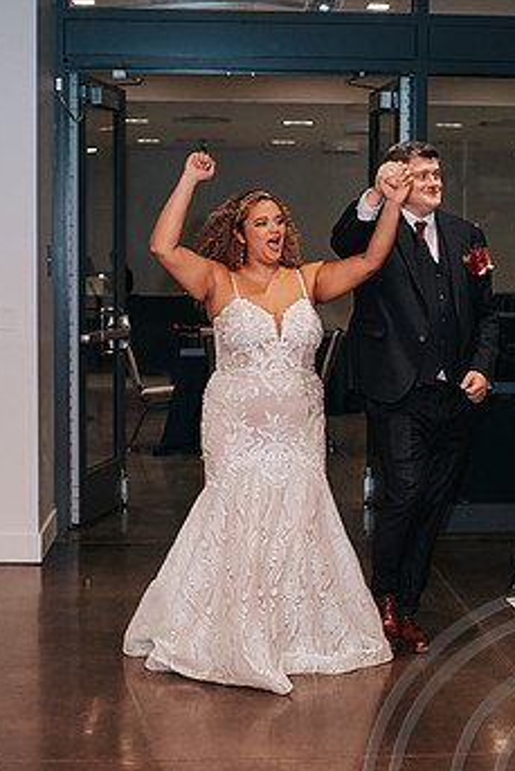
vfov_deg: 28.1
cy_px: 360
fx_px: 1543
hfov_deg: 18.9
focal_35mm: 72
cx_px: 312
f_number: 2.8
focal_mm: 35
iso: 1000
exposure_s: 1/200
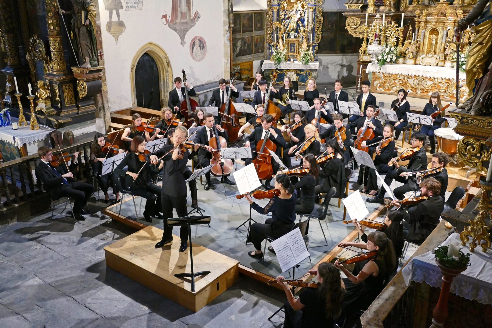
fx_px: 451
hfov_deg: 57.2
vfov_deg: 40.0
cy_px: 164
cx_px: 246
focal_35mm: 33
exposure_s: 1/60
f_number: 3
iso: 1600
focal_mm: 12.12
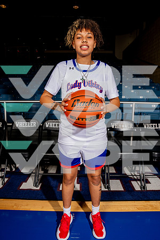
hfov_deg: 53.1
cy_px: 120
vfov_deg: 73.7
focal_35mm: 24
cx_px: 80
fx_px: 160
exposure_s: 1/125
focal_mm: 24
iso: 250
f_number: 7.1
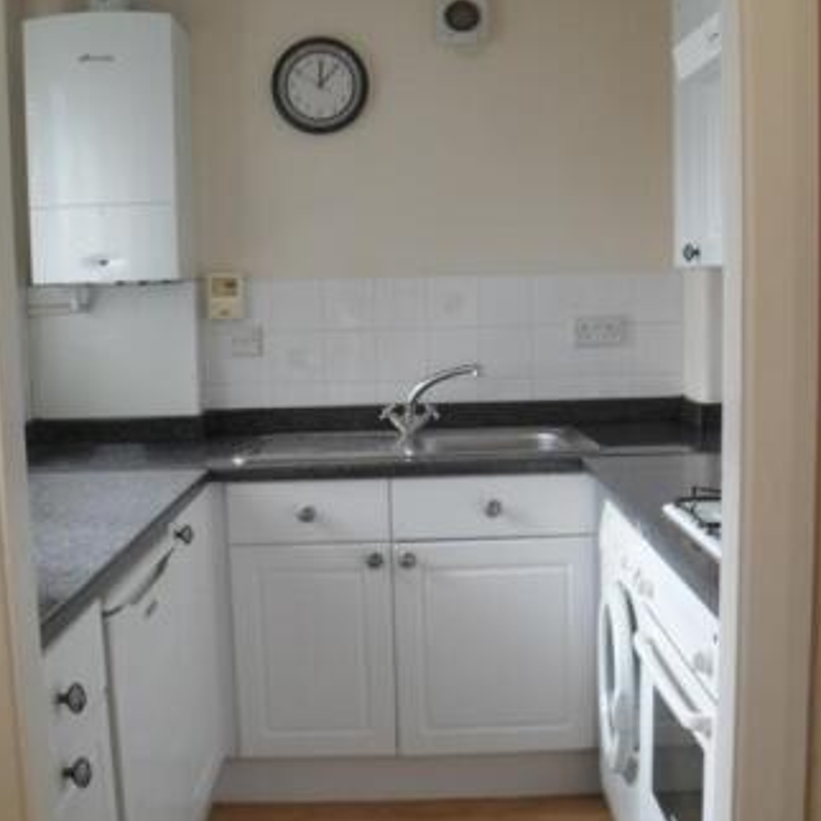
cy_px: 427
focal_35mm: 42
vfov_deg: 40.0
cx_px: 405
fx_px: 1127
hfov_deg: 40.0
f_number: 2.8
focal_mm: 6.2
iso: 100
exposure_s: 1/60
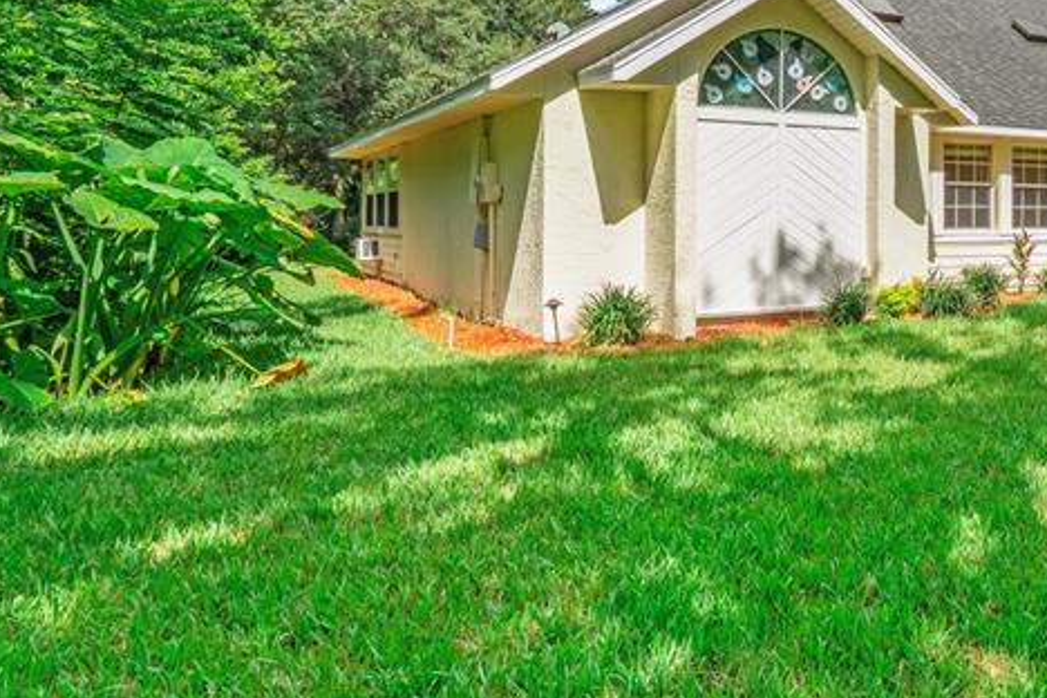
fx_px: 1050
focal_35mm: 36
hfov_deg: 43.9
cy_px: 210
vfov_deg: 36.3
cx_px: 1083
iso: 250
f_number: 9
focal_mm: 11
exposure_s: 1/4000
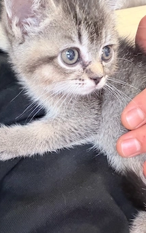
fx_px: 236
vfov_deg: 52.7
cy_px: 117
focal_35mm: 37
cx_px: 75
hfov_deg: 34.4
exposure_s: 1/23
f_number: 1.9
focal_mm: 2.71
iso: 640
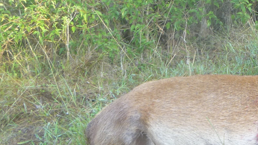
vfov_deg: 13.5
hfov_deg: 22.7
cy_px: 41
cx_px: 279
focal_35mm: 89
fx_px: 609
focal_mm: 6.1
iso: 125
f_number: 3.6
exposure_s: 1/30
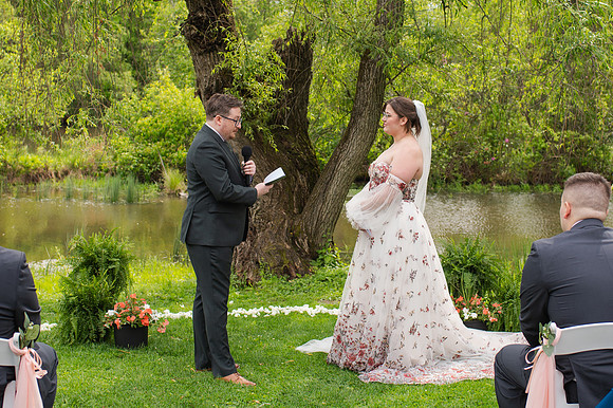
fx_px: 1054
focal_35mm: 62
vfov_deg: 21.9
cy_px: 178
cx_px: 327
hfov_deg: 32.4
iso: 100
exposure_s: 1/500
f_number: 3.5
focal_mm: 35
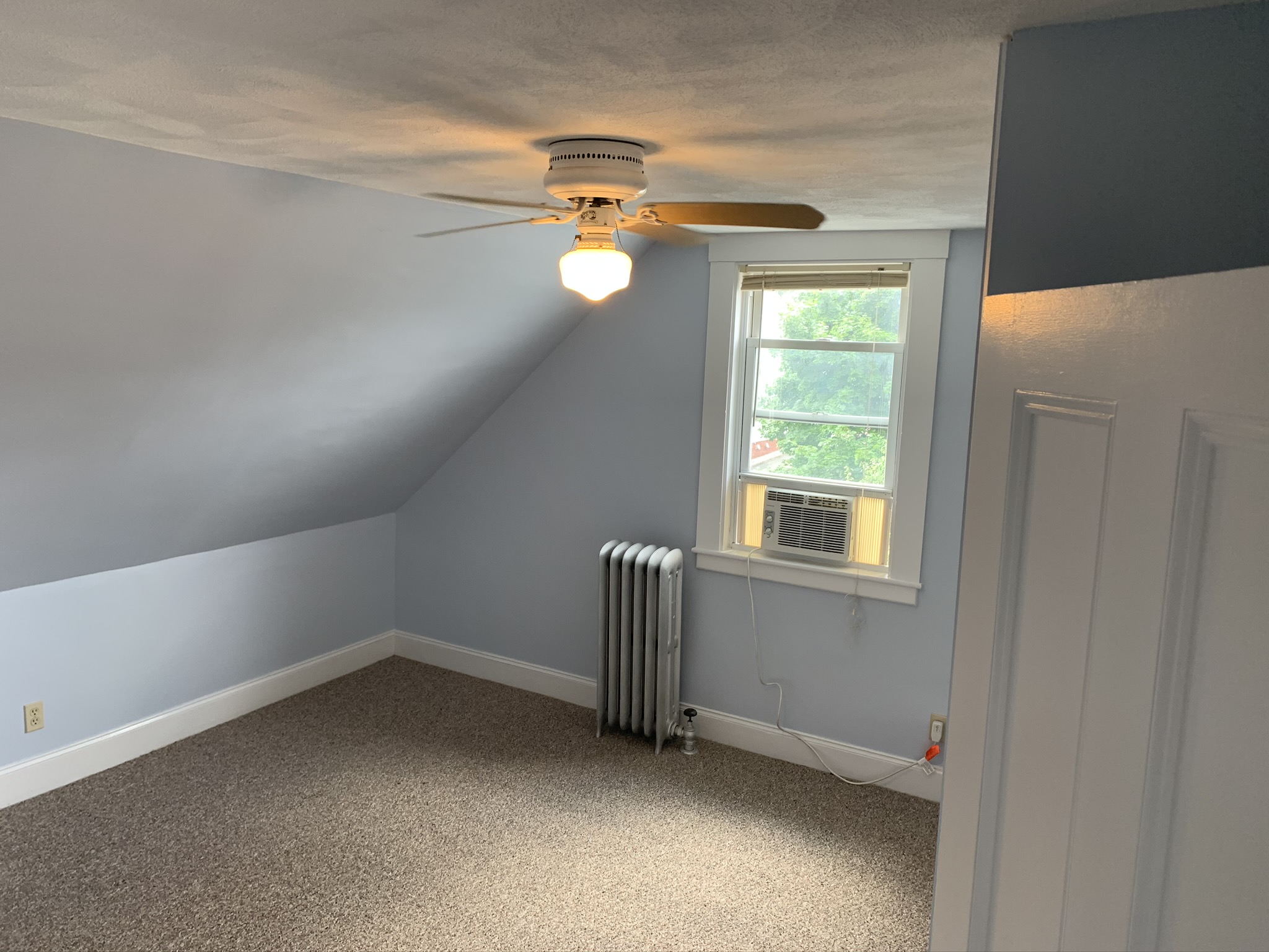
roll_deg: -1.9
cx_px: 634
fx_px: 953
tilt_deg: -9.9
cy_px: 476
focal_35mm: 26
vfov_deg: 53.1
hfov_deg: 67.3
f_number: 1.8
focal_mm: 4.25
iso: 64
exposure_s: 1/60
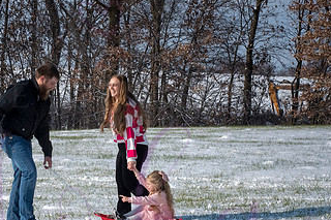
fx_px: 1332
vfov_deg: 9.4
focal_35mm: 145
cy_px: 146
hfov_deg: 14.1
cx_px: 106
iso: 640
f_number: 16
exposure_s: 1/1000
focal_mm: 80
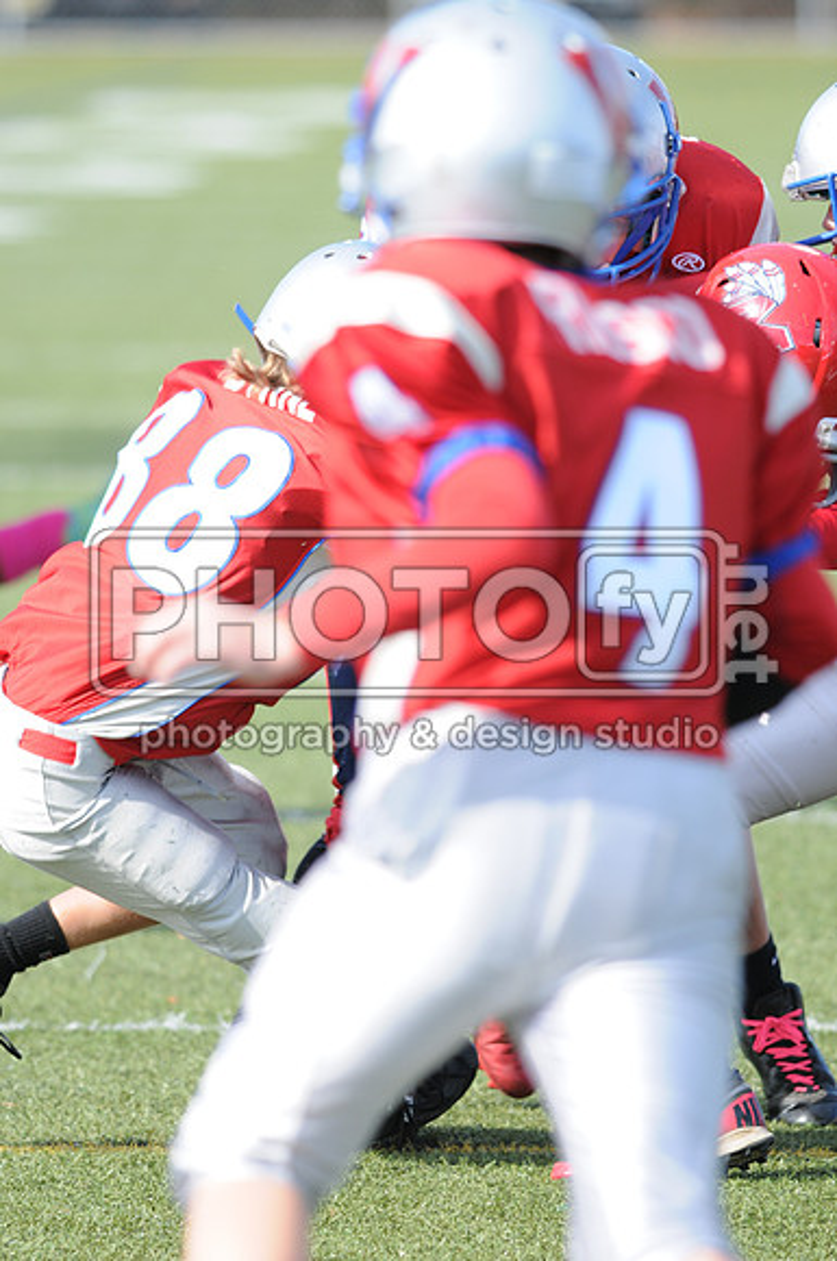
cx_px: 418
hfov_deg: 3.0
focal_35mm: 450
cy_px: 630
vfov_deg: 4.6
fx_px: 15740
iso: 200
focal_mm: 300
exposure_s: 1/500
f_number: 4.5
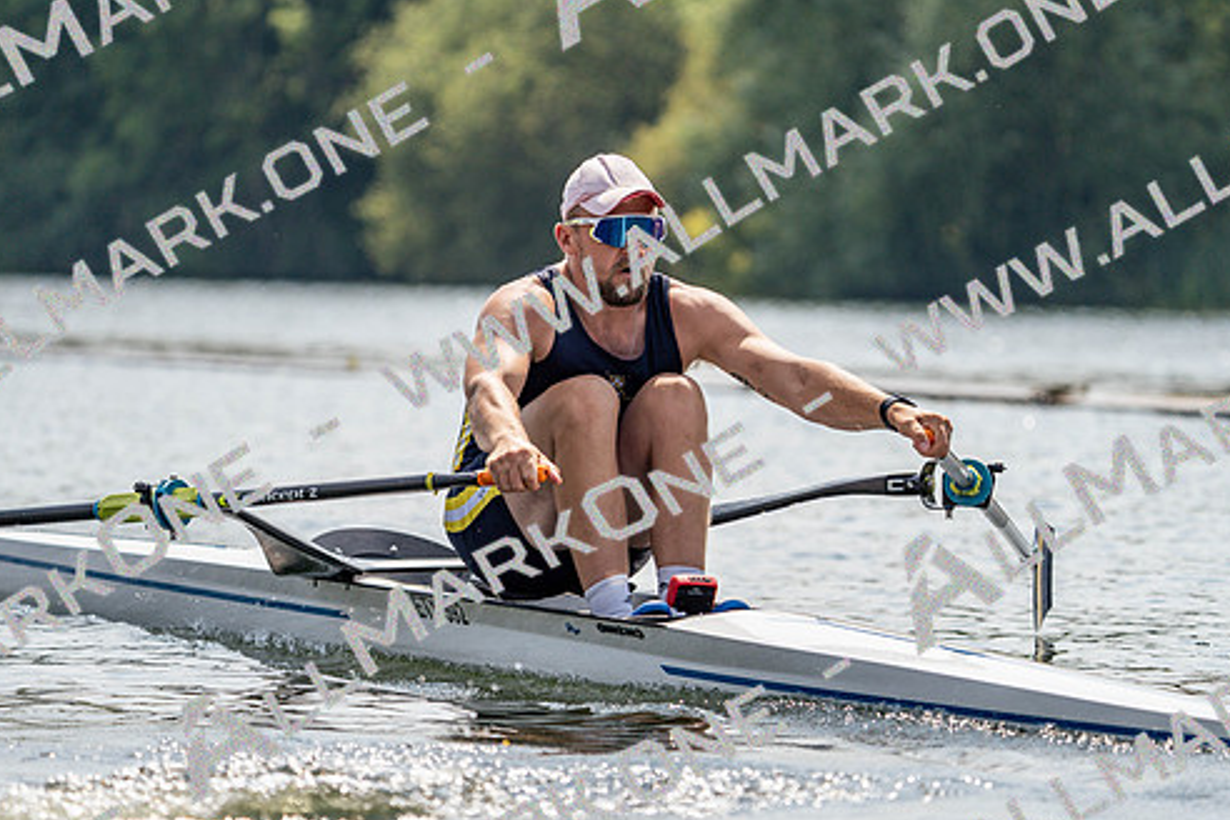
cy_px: 416
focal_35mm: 330
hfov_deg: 6.2
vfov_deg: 4.2
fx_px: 11274
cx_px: 690
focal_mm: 280
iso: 160
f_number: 5.6
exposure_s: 1/1600
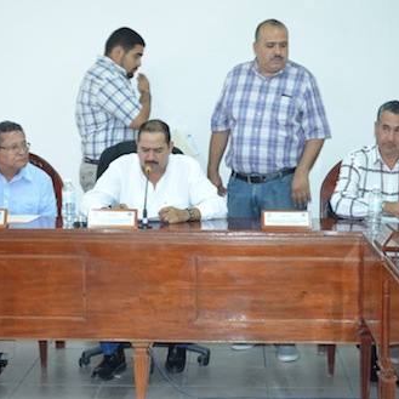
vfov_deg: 19.5
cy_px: 200
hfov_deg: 19.5
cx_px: 161
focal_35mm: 89
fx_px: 1161
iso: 2500
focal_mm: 46
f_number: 5.3
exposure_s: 1/80
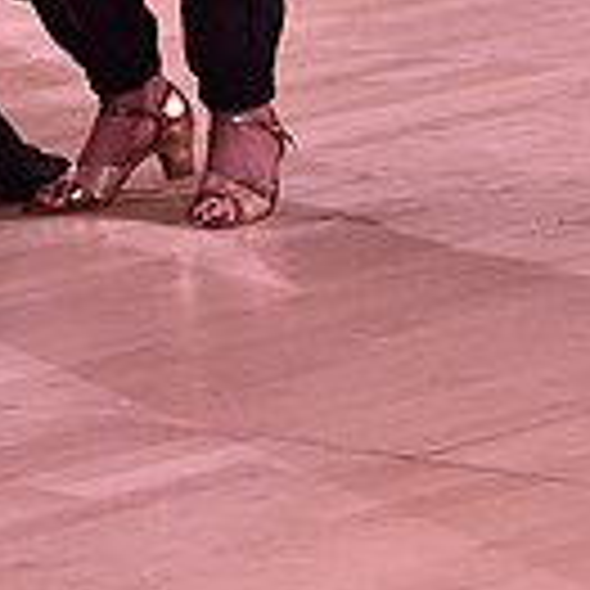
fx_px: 8099
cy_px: -536
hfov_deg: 4.2
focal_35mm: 420
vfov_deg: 4.1
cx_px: -110
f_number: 4
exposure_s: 1/250
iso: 1600
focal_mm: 112
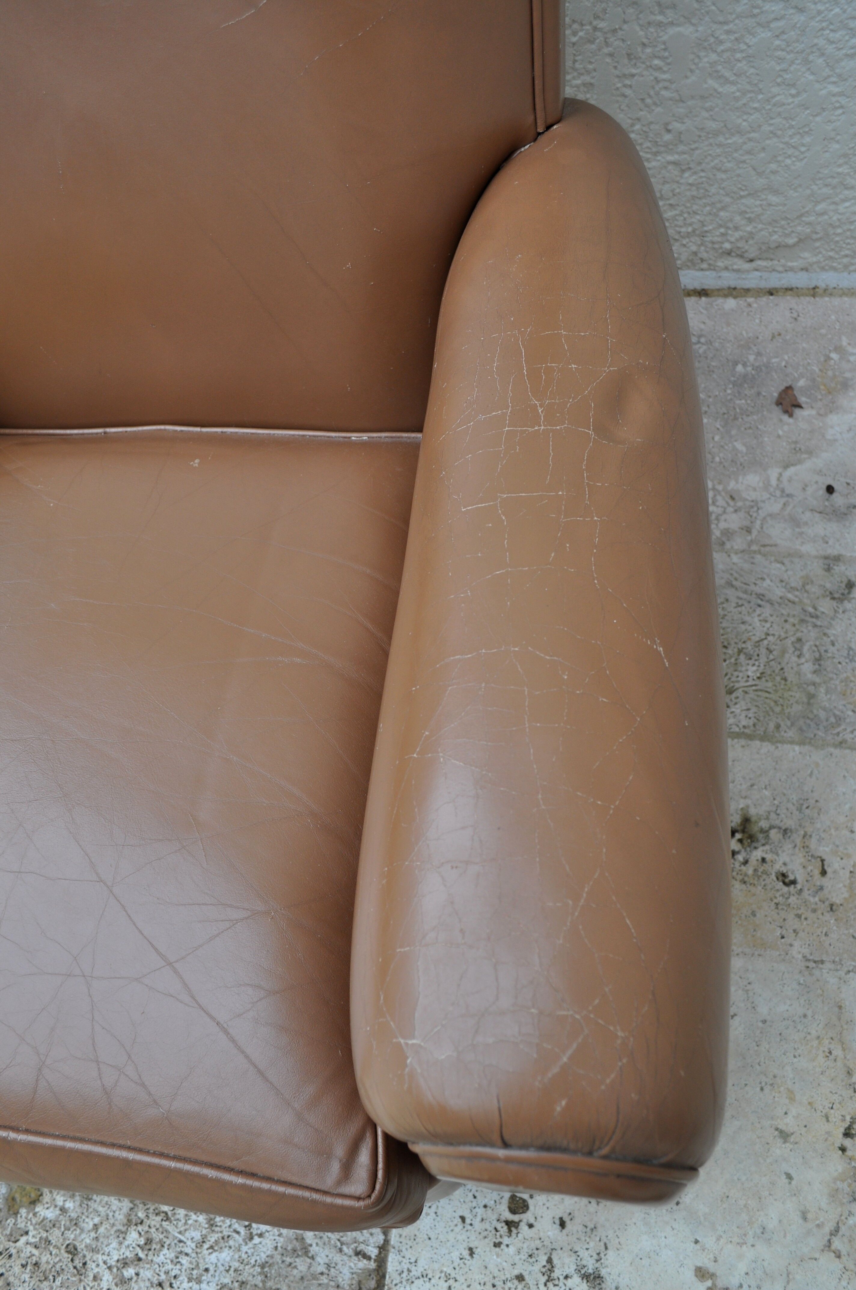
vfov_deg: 62.0
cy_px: 645
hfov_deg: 43.5
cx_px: 428
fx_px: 1073
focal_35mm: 30
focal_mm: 20
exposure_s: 1/125
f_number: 5.6
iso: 280
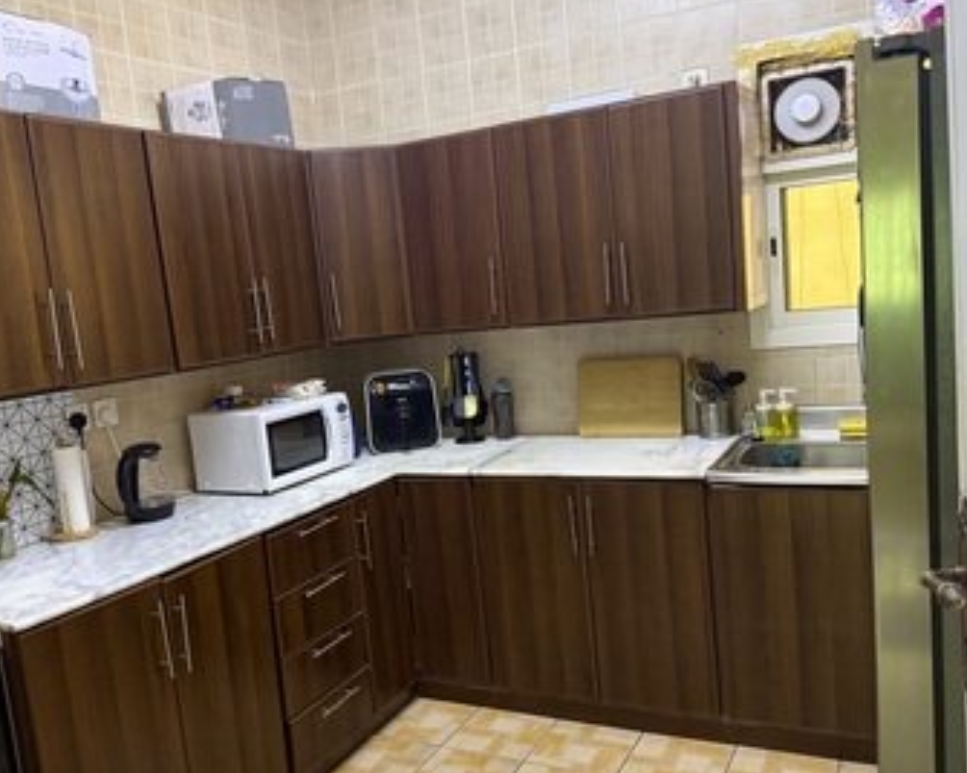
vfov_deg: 45.8
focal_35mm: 32
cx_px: 455
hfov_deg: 55.6
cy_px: 414
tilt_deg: -7.6
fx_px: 916
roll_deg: +5.6
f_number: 1.78
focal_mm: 6.76
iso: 640
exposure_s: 1/40
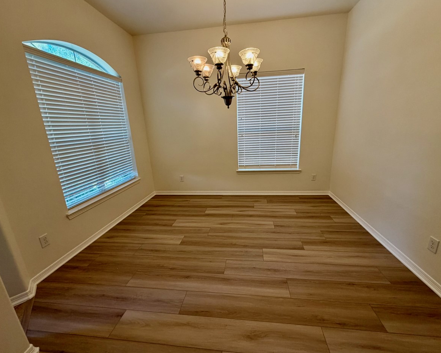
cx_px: 228
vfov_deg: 84.0
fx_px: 196
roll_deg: +1.8
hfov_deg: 96.8
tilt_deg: -15.8
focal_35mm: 15
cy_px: 178
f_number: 2.2
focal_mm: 2.22
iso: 125
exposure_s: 1/120
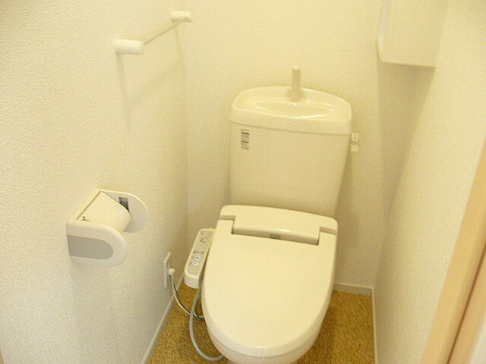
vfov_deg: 40.7
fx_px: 491
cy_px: 182
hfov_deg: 52.6
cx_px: 243
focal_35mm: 35
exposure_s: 1/8
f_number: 2.8
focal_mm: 5.8
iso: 160
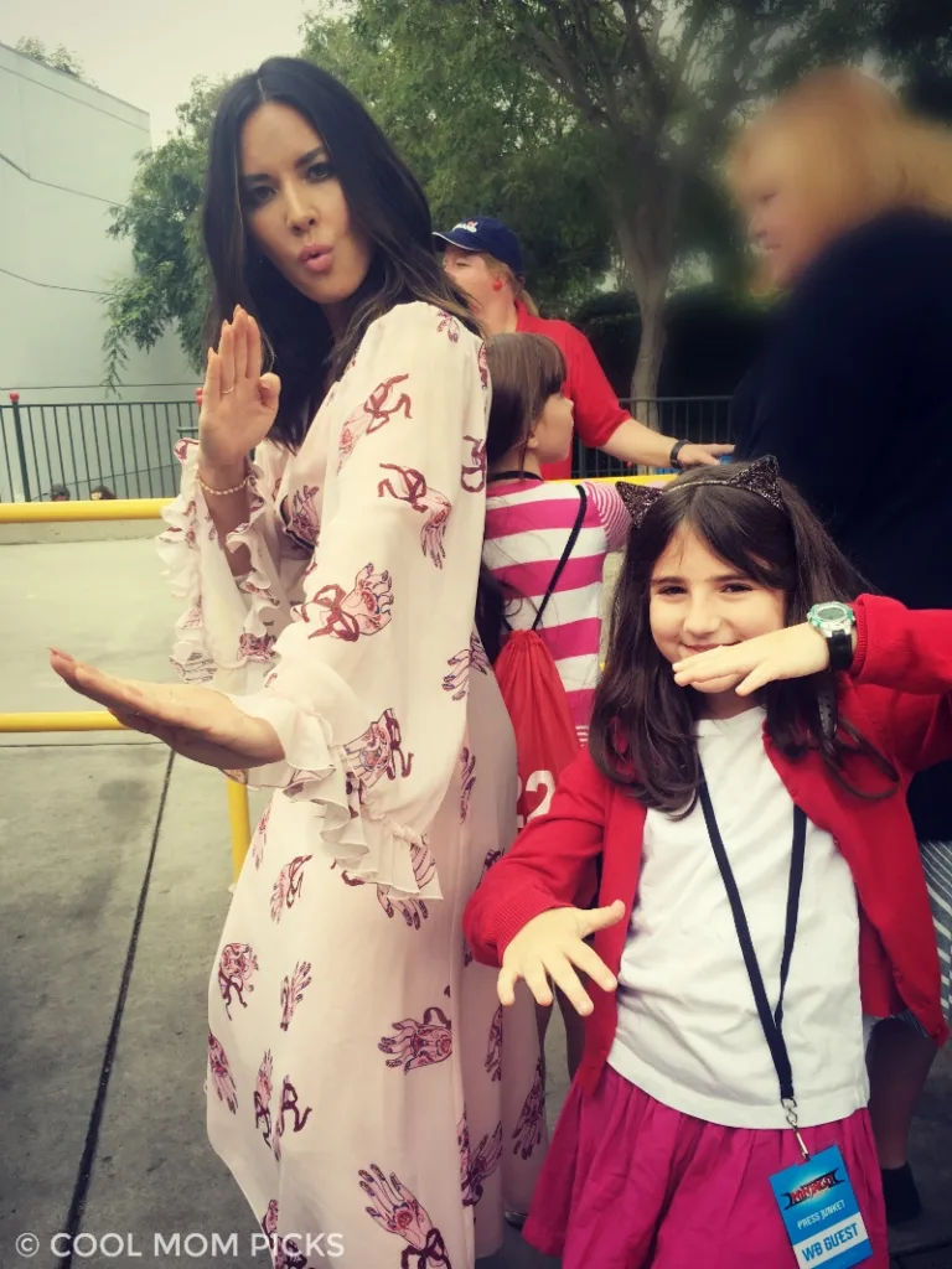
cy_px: 634
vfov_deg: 61.7
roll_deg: +1.8
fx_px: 1063
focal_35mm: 29
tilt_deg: -11.0
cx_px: 476
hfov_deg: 48.2
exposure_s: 1/252
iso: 25
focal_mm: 4.15
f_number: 2.2
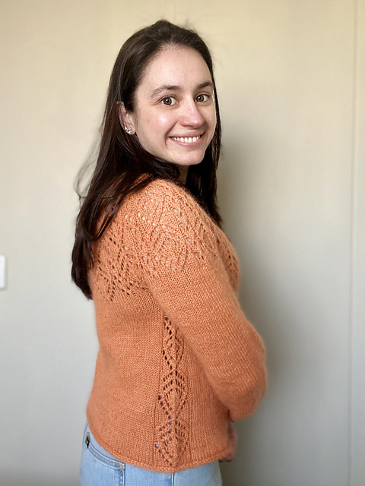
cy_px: 243
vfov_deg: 60.0
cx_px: 182
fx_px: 422
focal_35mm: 30
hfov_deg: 46.8
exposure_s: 1/60
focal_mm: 2.71
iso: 320
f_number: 2.2
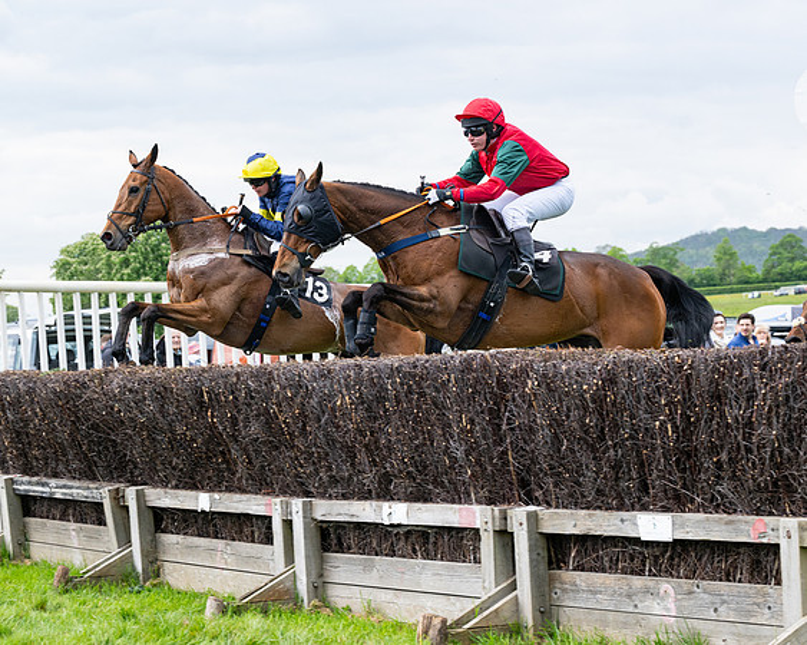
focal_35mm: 91
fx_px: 2165
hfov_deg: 21.1
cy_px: 314
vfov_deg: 16.9
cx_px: 421
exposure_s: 1/800
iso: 400
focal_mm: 70
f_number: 6.3
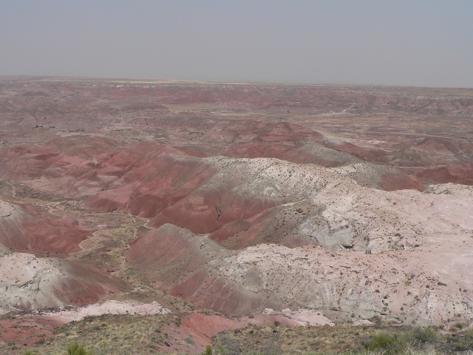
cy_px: 178
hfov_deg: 51.4
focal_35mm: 36
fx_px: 492
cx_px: 236
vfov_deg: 39.7
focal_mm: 6
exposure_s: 1/640
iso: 80
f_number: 5.6
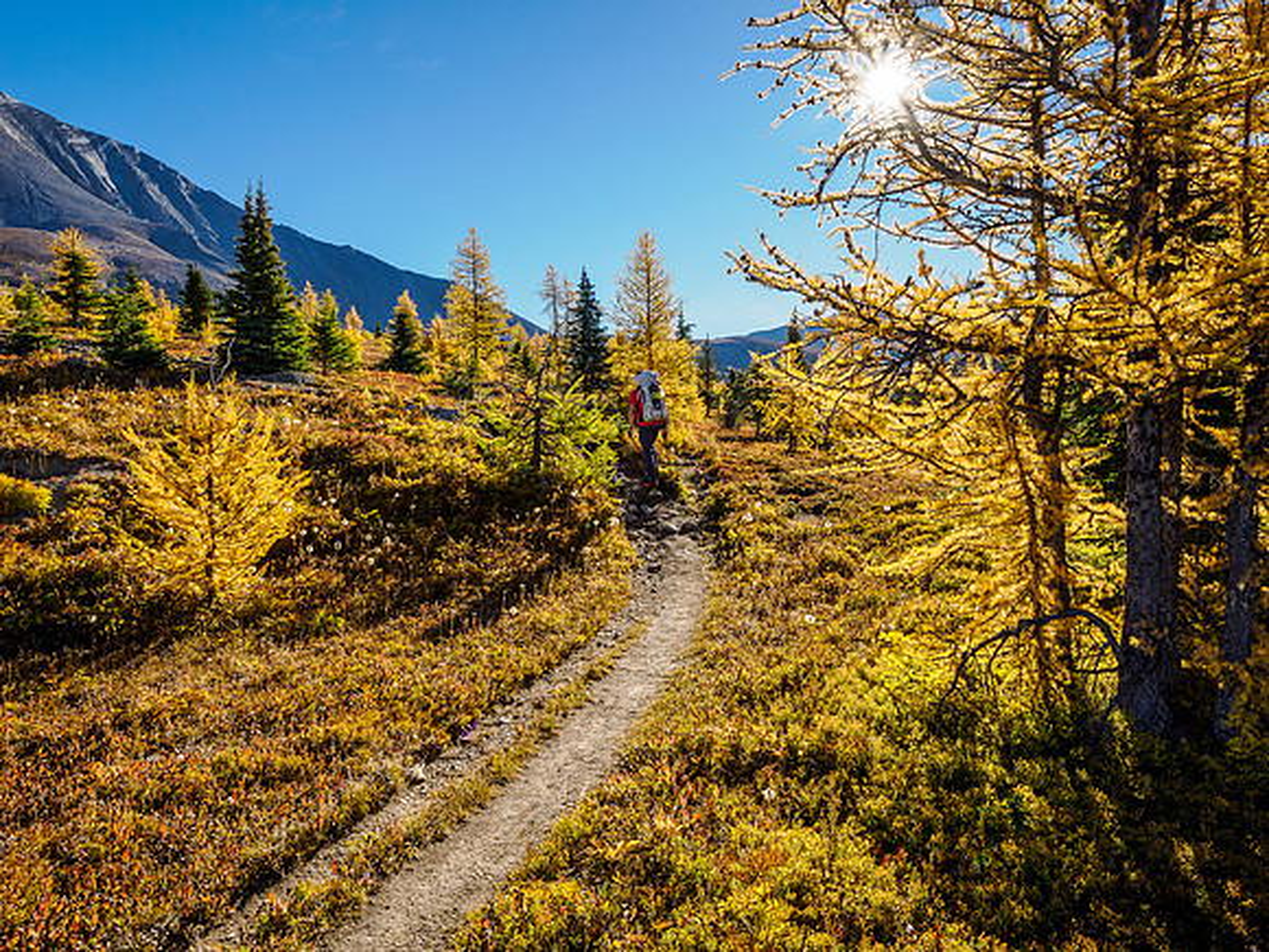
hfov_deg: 71.6
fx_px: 880
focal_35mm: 24
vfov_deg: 56.8
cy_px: 476
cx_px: 634
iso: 200
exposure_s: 1/100
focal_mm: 12
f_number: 11
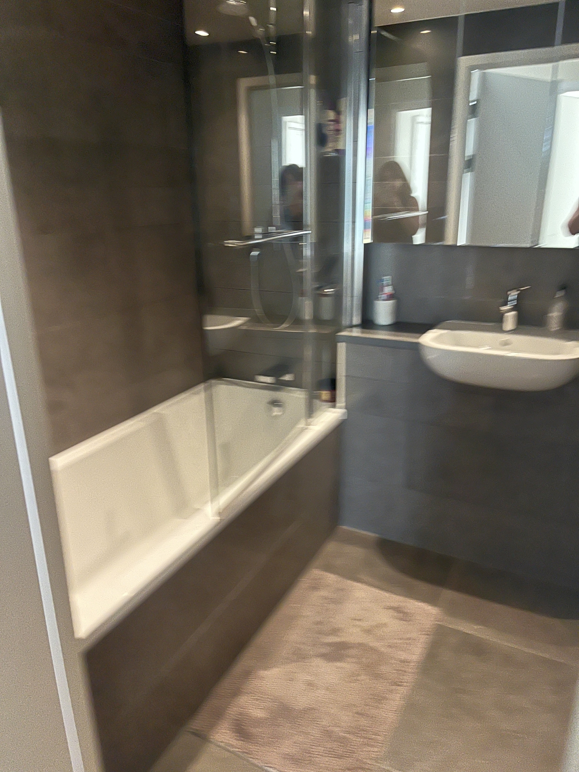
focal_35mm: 26
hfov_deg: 53.1
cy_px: 386
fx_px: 580
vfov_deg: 67.3
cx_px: 290
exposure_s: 1/50
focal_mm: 5.1
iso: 500
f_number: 1.6
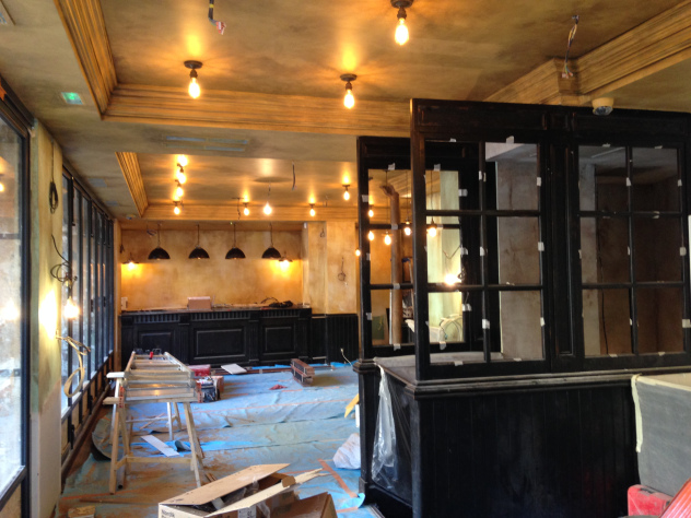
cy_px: 259
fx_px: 659
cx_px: 346
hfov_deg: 55.4
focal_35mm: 33
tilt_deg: +1.3
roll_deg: +0.9
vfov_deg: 42.9
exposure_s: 1/20
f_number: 2.4
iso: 125
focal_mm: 4.12
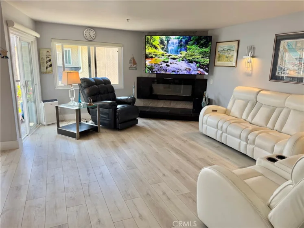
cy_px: 114
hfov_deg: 71.6
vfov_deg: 56.8
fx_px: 211
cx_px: 152
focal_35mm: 24
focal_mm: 6.76
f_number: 1.78
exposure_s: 1/217
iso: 160
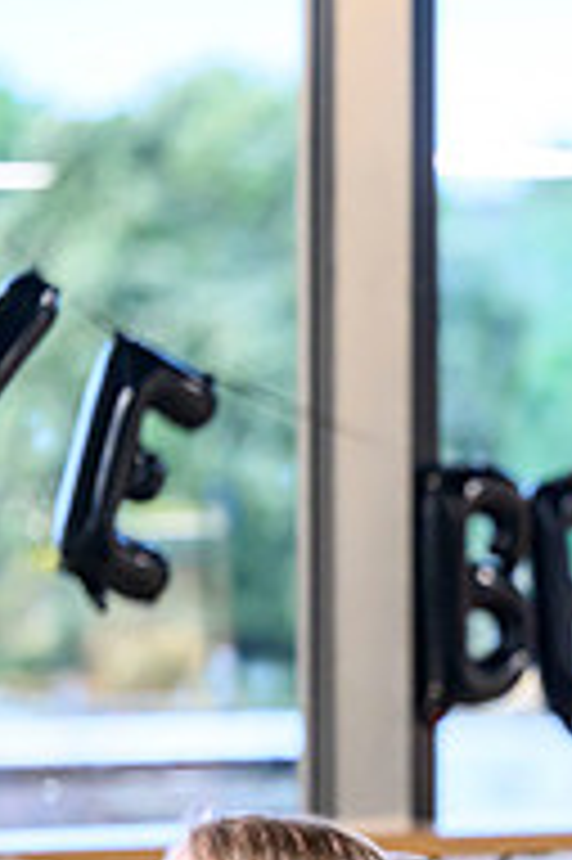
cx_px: 1158
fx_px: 10147
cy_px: 831
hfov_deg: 3.2
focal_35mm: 425
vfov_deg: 4.8
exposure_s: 1/160
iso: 5000
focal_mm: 140
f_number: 3.2
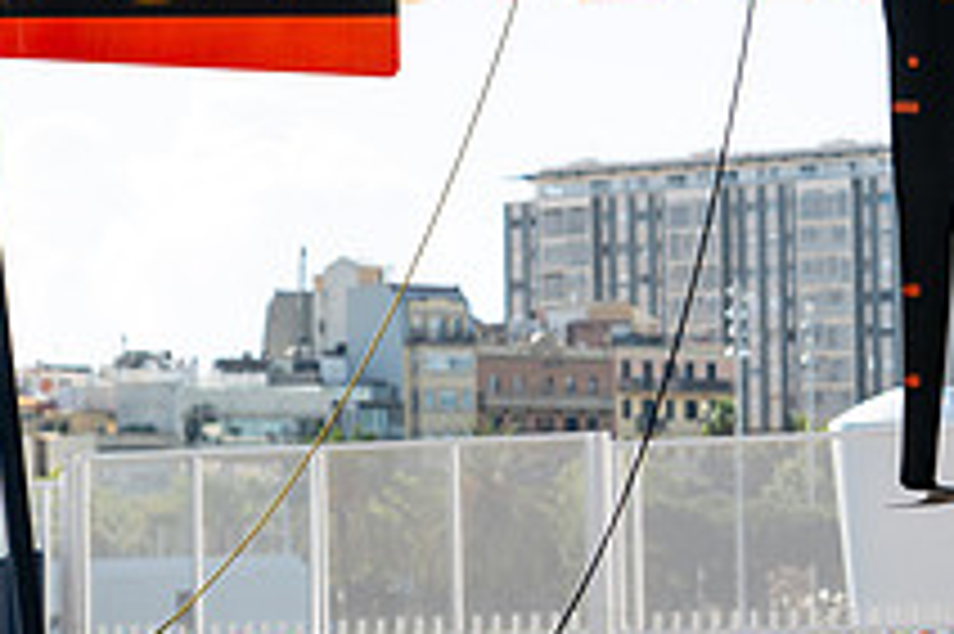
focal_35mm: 252
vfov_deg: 5.4
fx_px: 6673
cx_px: 886
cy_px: -92
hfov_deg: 8.1
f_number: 2.8
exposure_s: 1/2000
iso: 100
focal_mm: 92
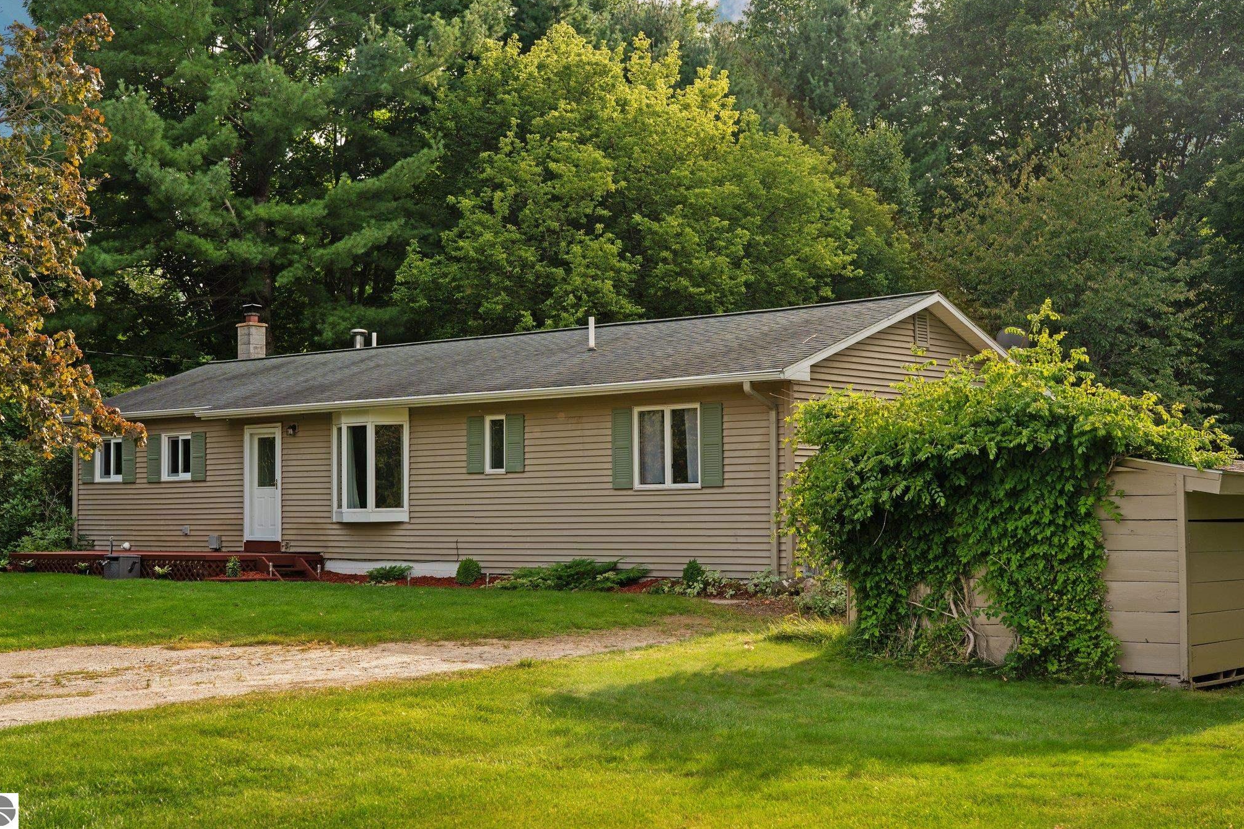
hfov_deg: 38.9
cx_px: 613
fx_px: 1762
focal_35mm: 51
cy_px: 407
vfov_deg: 26.5
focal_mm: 50
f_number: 4.5
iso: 320
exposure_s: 1/200
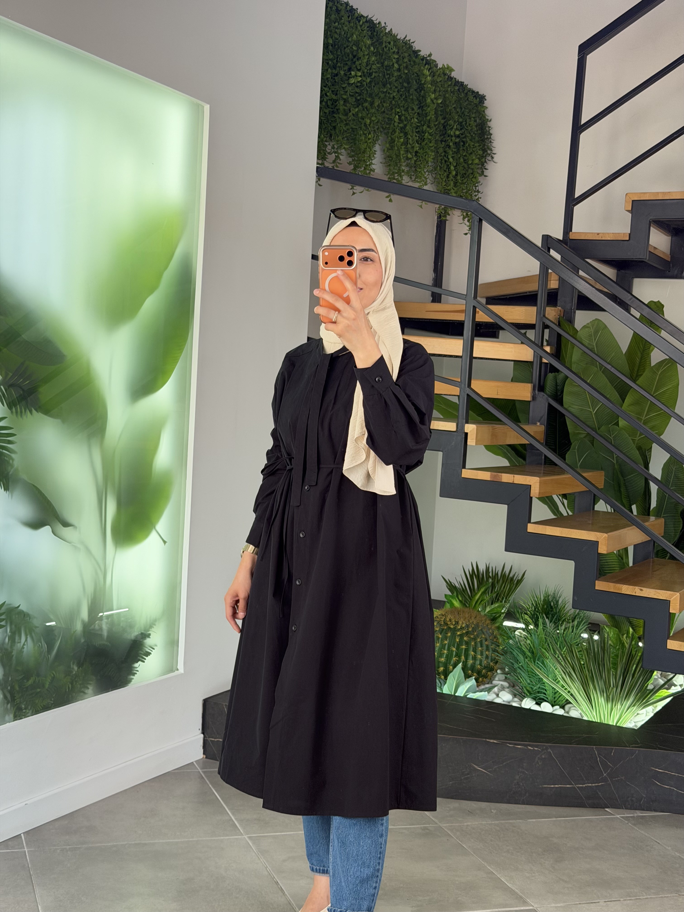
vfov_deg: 39.7
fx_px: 1265
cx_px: 342
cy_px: 456
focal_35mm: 48
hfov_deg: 30.3
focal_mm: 6.76
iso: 64
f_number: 1.78
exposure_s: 1/171
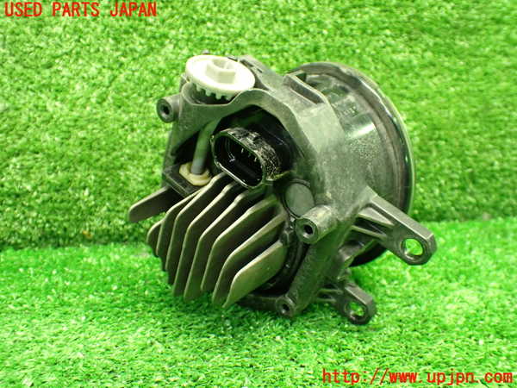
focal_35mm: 32
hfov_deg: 56.8
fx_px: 478
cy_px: 194
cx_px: 258
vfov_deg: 44.2
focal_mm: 5.79
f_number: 2.4
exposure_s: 1/30
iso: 800
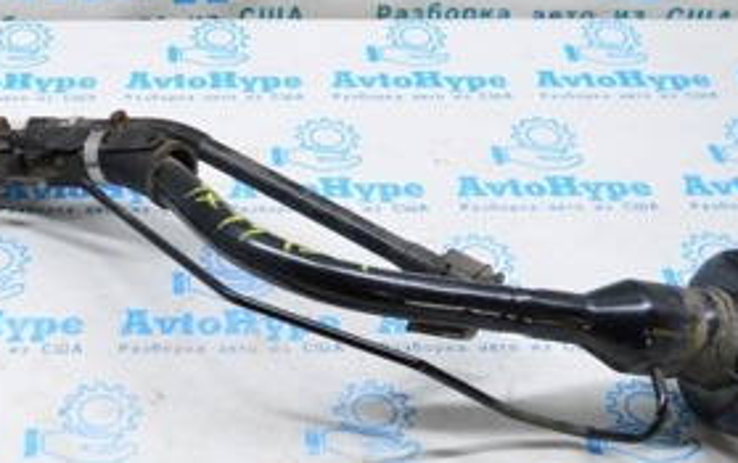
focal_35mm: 63
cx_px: 130
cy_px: 149
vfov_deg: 20.6
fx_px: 1268
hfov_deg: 31.5
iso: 6400
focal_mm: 18
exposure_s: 1/800
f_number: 3.5
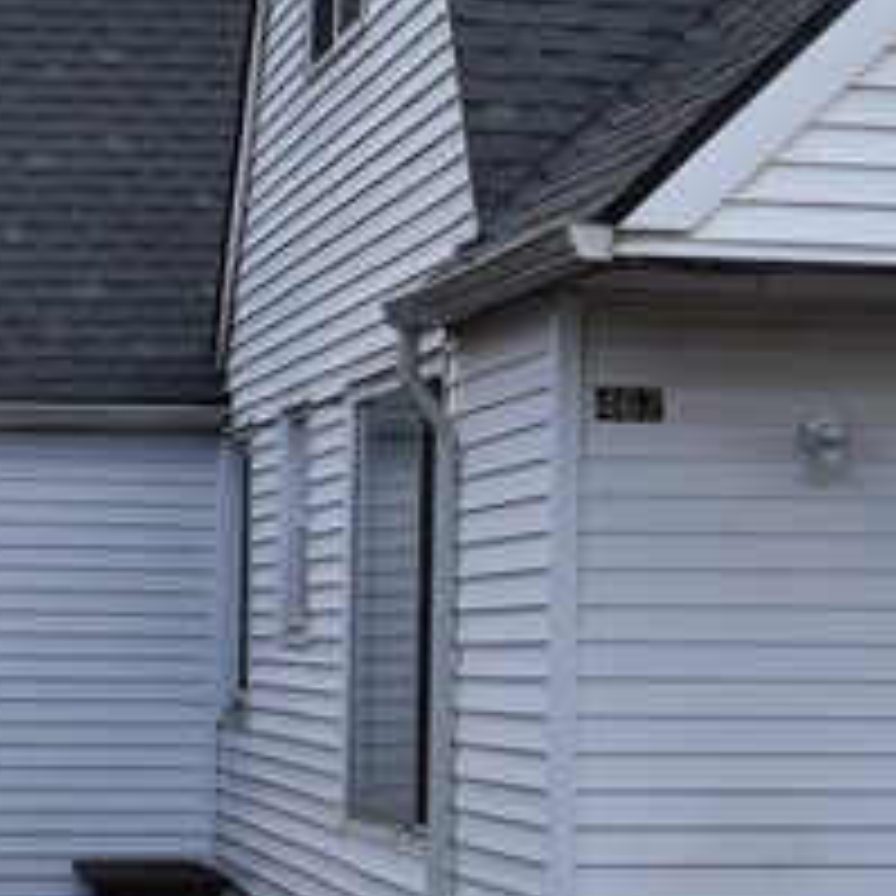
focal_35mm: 153
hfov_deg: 11.0
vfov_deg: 11.4
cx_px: 1364
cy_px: 396
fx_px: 4481
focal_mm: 22
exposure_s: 1/500
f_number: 11
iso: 400
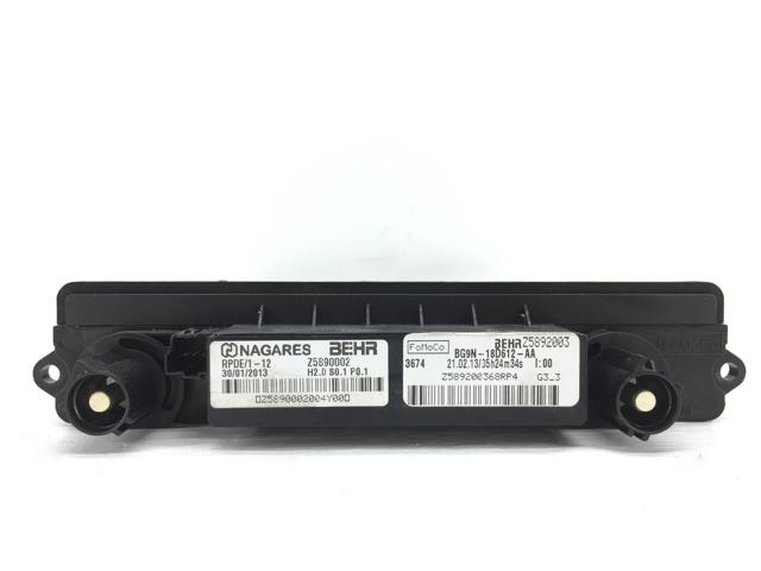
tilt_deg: -0.2
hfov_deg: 61.7
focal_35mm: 29
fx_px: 638
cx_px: 380
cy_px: 286
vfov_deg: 48.2
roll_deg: +0.1
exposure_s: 1/100
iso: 32
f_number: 2.2
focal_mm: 4.15
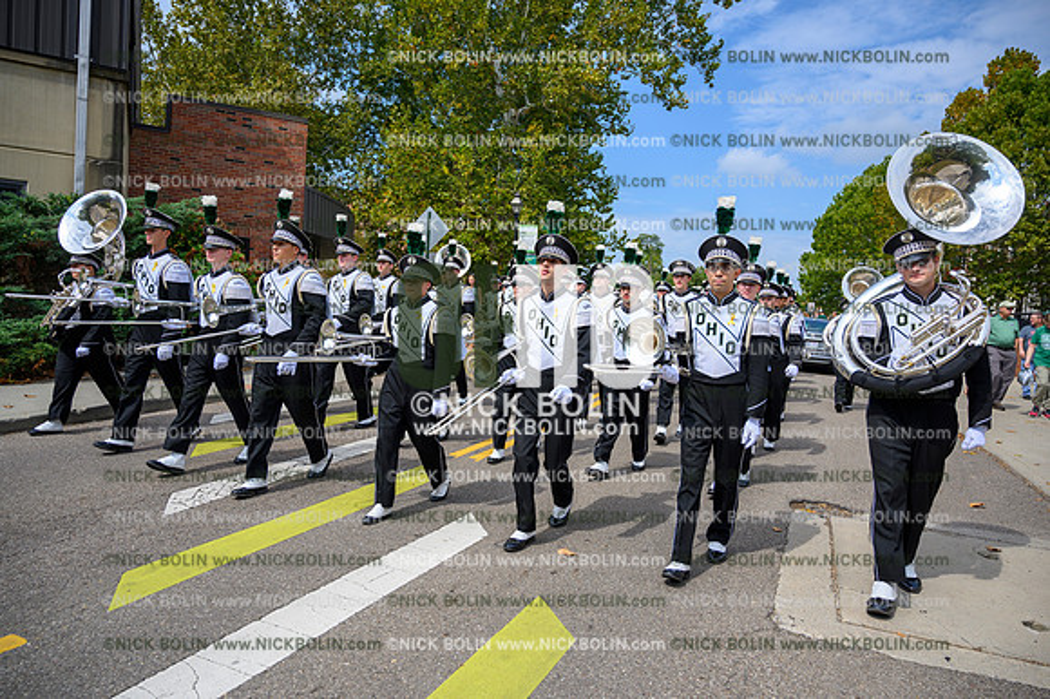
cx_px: 525
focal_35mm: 24
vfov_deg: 53.1
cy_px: 350
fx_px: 700
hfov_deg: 73.8
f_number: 4
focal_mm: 24
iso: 100
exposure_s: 1/1250
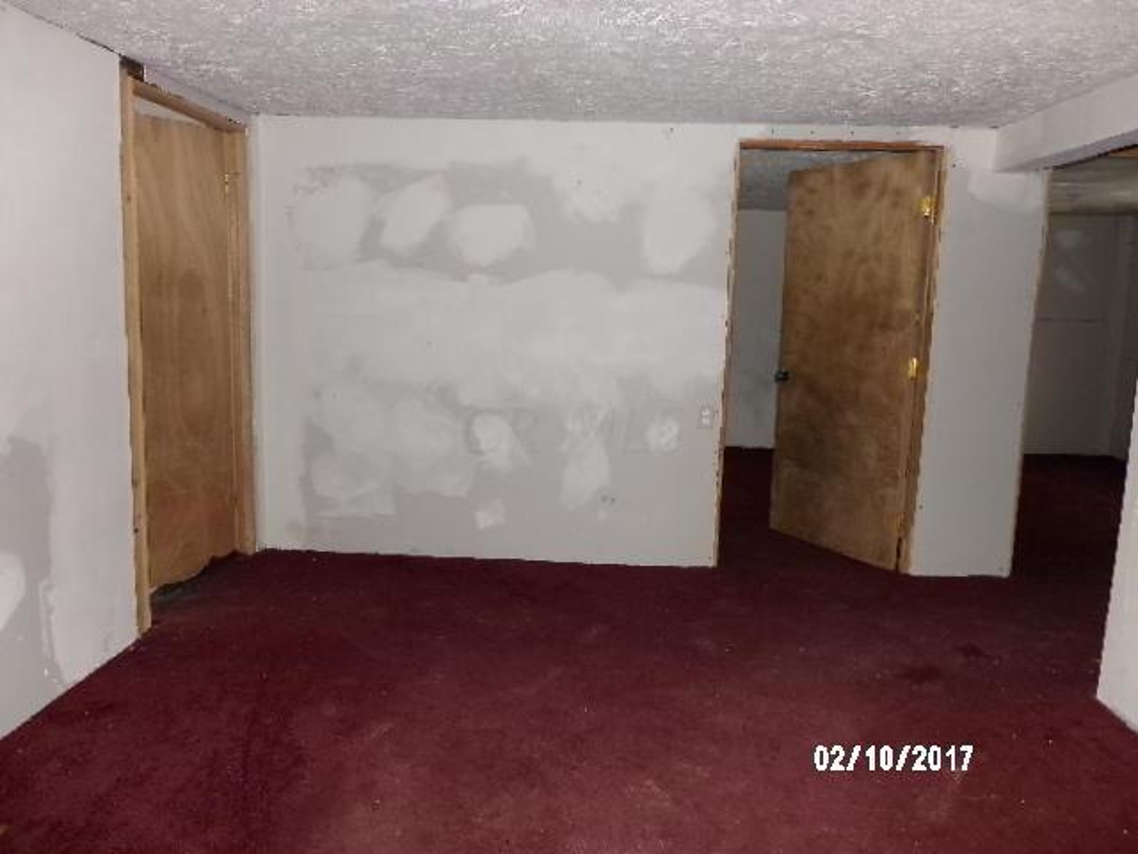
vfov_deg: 53.1
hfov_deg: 67.3
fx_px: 855
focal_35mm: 26
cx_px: 569
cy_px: 427
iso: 200
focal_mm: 4.7
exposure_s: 1/60
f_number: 3.2
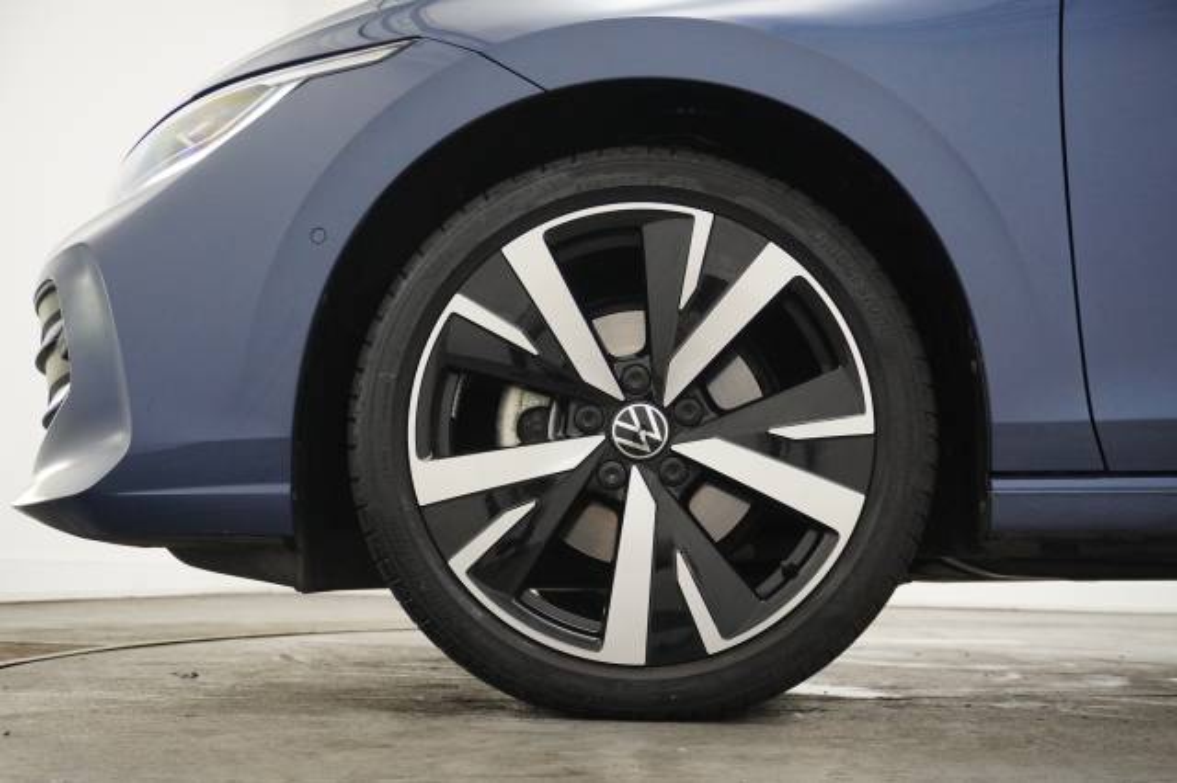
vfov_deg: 28.9
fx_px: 1519
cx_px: 588
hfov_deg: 42.3
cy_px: 392
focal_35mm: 46
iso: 4000
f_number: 5
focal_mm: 31
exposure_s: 1/160
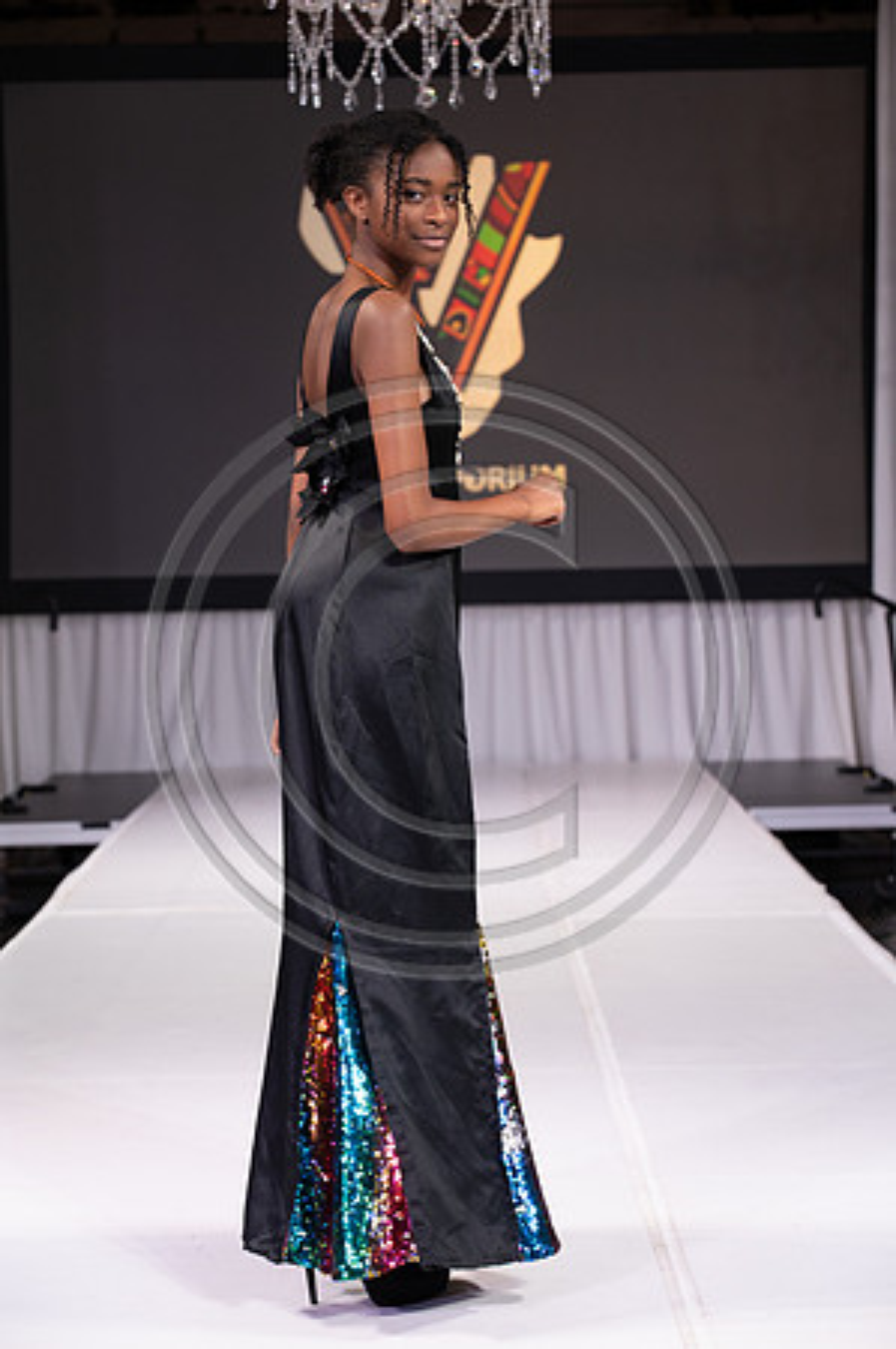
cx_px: 448
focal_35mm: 90
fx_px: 3368
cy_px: 674
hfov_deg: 15.2
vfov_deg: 22.6
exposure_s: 1/400
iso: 2000
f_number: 5.6
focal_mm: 90
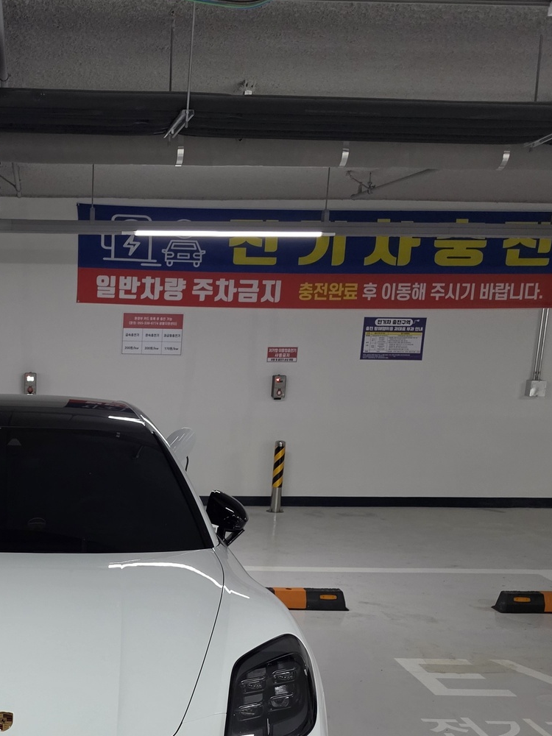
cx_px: 13
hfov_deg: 29.6
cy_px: 612
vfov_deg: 39.3
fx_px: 978
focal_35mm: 46
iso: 640
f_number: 1.4
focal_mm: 6.5
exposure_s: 1/120
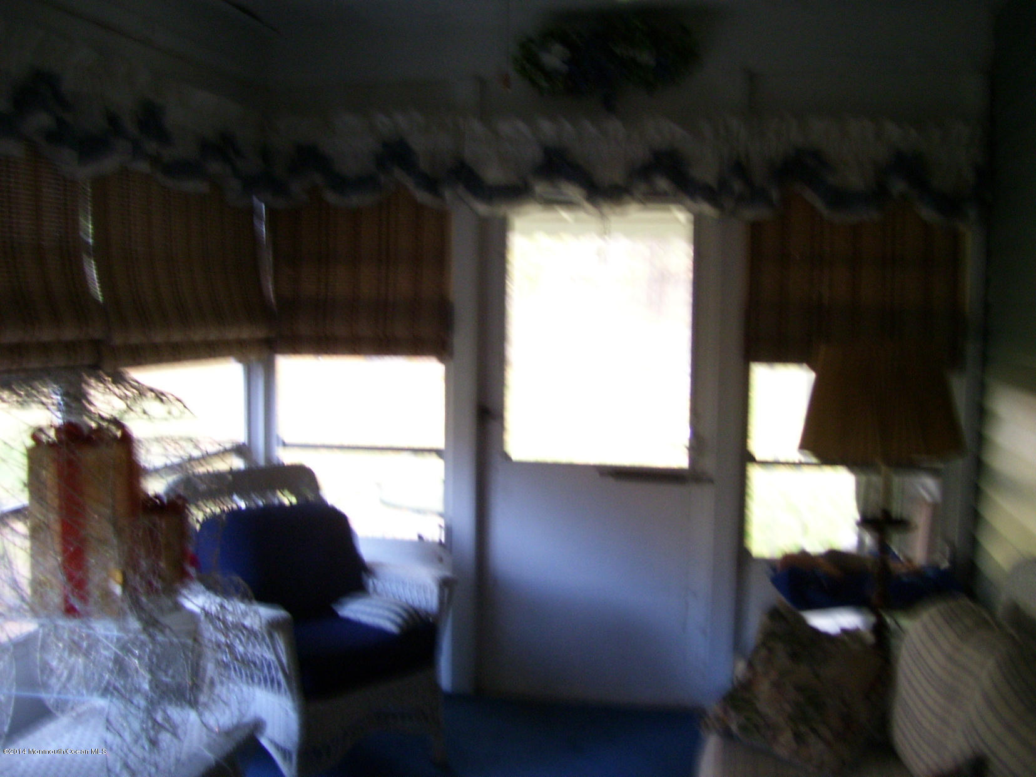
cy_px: 388
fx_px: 1107
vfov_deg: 38.7
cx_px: 518
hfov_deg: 50.1
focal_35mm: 37
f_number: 2.7
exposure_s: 1/15
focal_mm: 6
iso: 160
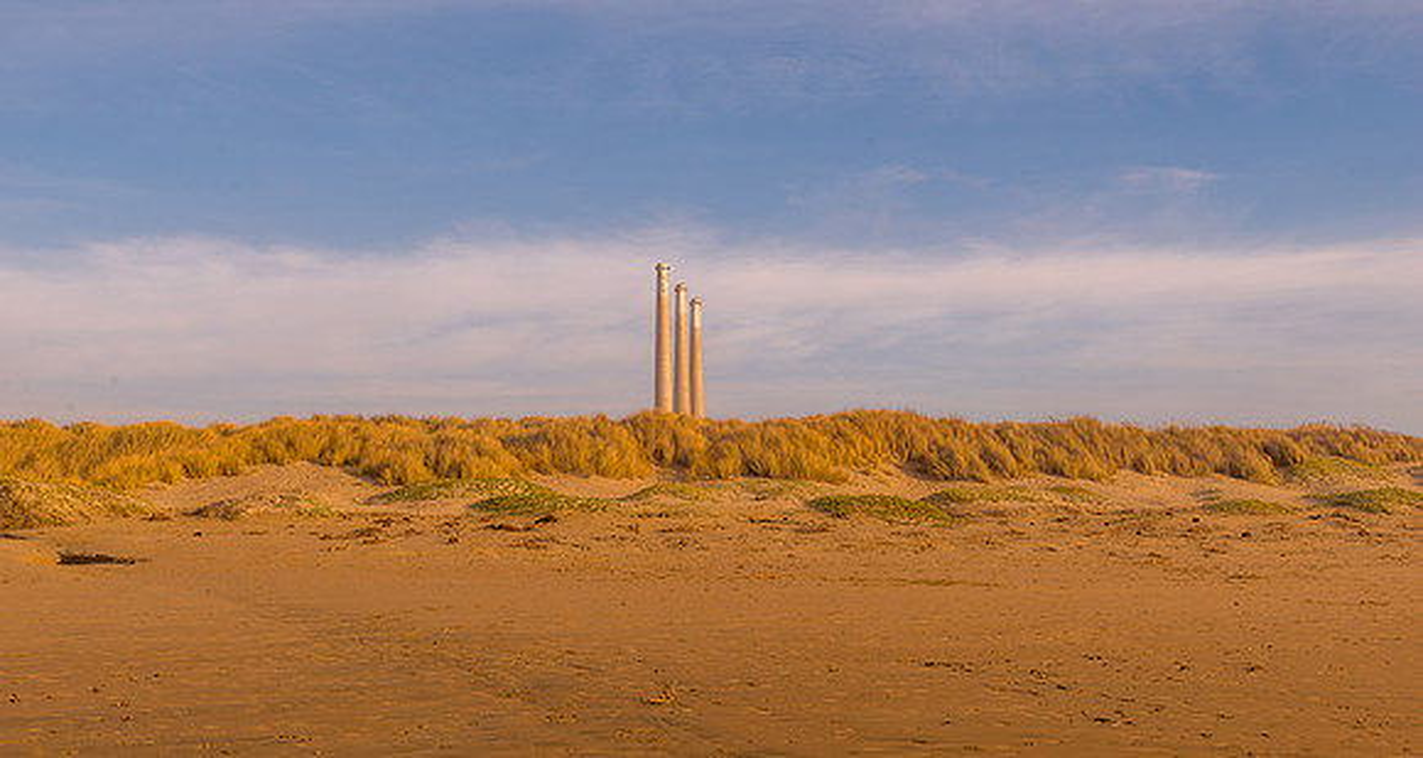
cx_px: 657
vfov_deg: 31.1
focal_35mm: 37
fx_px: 1361
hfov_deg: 55.1
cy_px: 400
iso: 100
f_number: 13
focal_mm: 32
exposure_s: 1/40
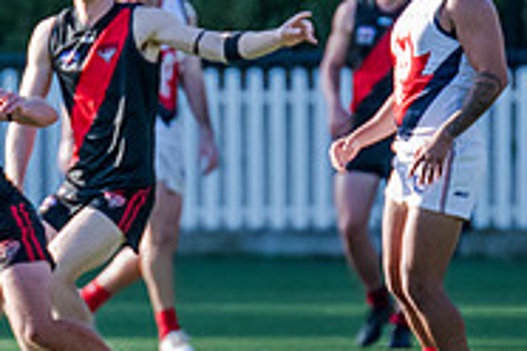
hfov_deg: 1.3
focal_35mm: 1584
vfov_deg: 0.9
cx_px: -60
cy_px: 73
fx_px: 23186
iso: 800
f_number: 5
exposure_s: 1/1600
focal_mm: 420
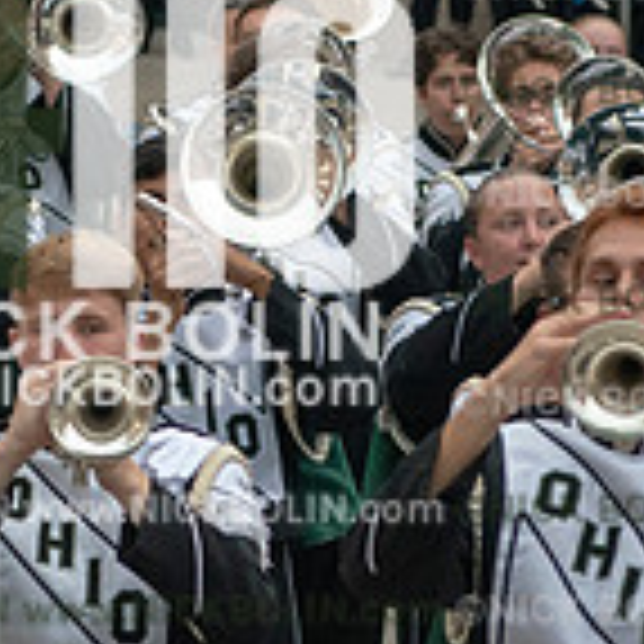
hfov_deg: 7.2
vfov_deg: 7.3
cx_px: 95
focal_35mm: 241
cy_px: 196
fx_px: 5073
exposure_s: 1/1600
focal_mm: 70
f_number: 3.5
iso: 3200
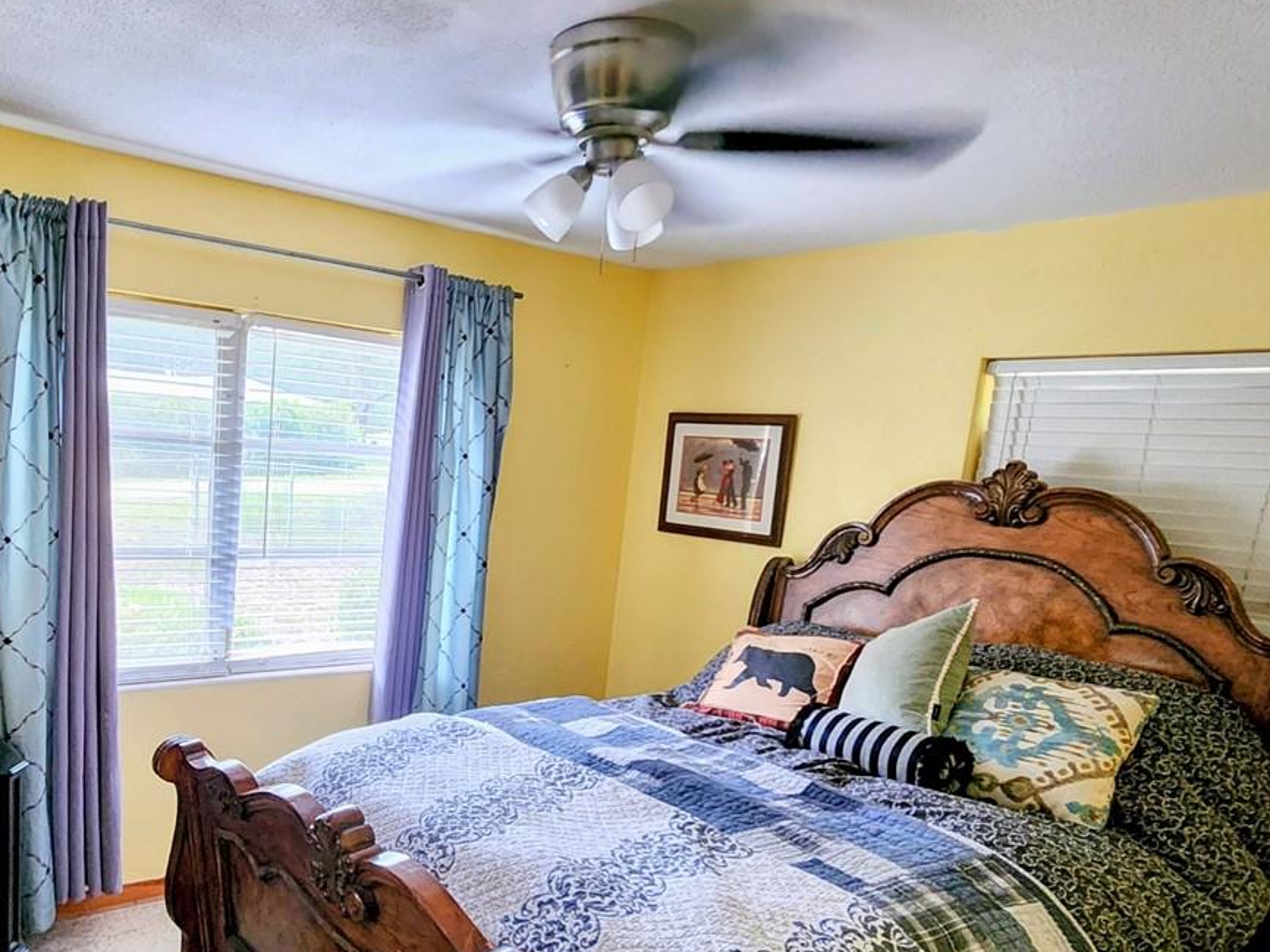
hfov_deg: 67.7
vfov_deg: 55.7
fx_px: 880
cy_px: 626
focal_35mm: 24
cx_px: 339
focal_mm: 2.2
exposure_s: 1/30
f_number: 2.2
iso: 400
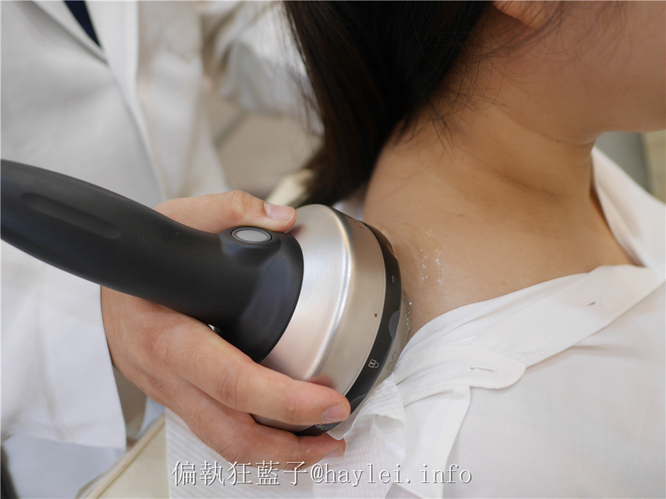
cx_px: 333
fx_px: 577
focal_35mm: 30
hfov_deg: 60.0
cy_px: 250
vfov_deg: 46.8
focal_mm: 15
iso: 500
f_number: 1.7
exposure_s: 1/125
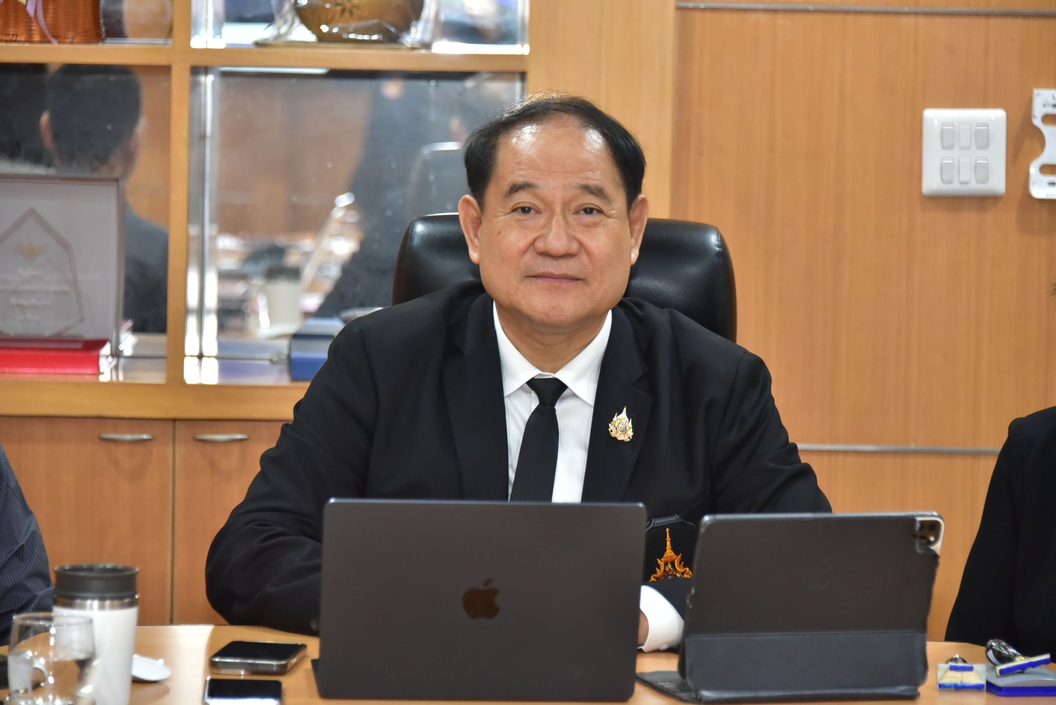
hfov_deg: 12.8
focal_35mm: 160
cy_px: 352
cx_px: 528
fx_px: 4695
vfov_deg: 8.6
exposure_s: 1/100
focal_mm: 160
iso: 4000
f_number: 5.6
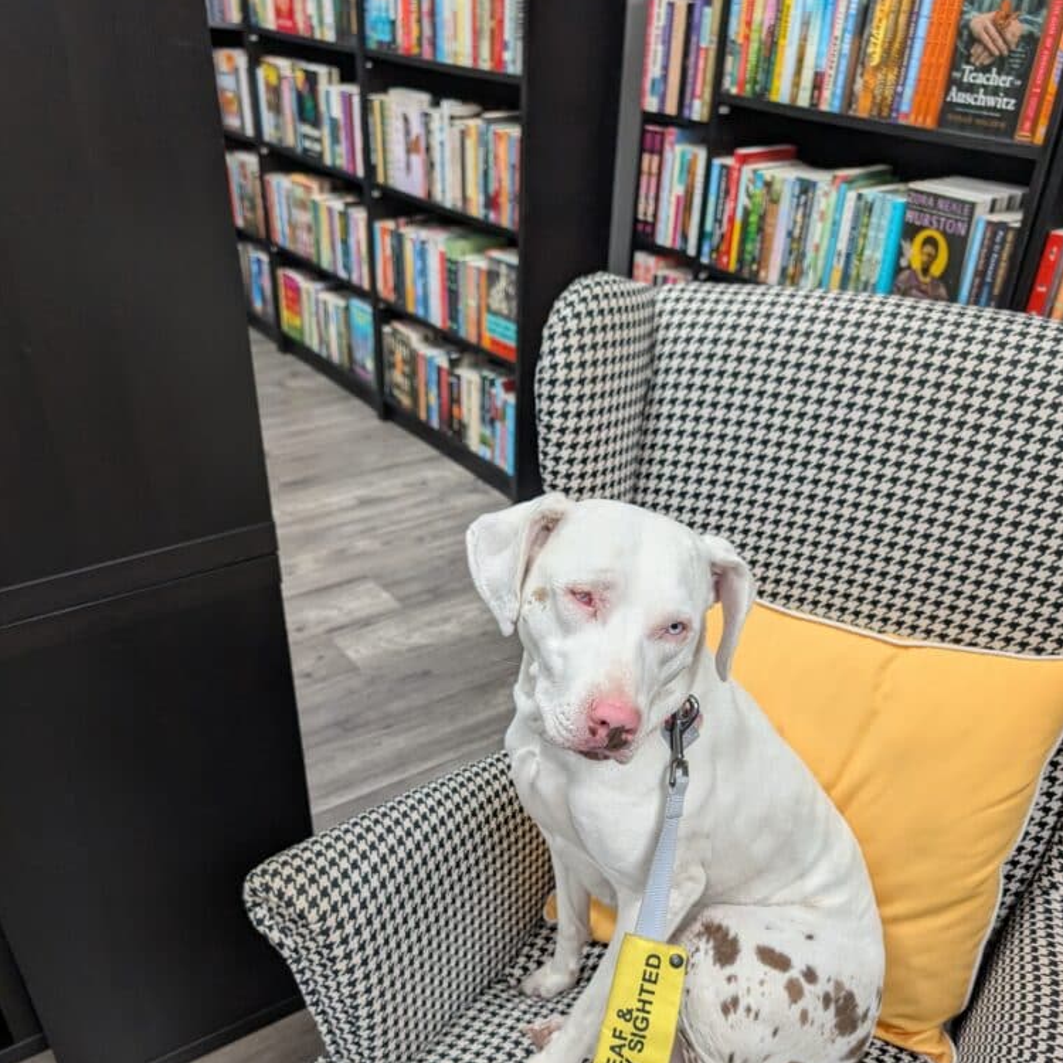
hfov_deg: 55.6
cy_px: 714
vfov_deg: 54.4
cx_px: 521
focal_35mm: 29
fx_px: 1008
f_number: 1.68
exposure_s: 1/120
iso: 300
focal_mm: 6.9
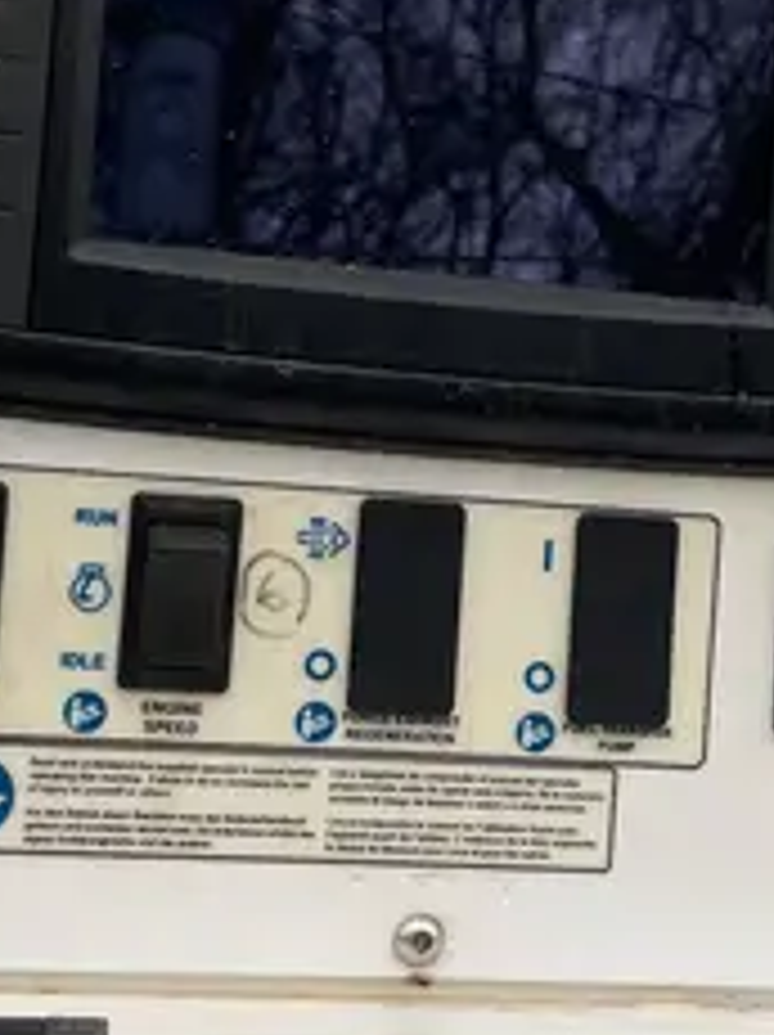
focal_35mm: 83
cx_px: 486
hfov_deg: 17.7
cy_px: 412
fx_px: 2479
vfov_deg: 23.5
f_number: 1.6
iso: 50
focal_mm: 4.2
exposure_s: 1/445
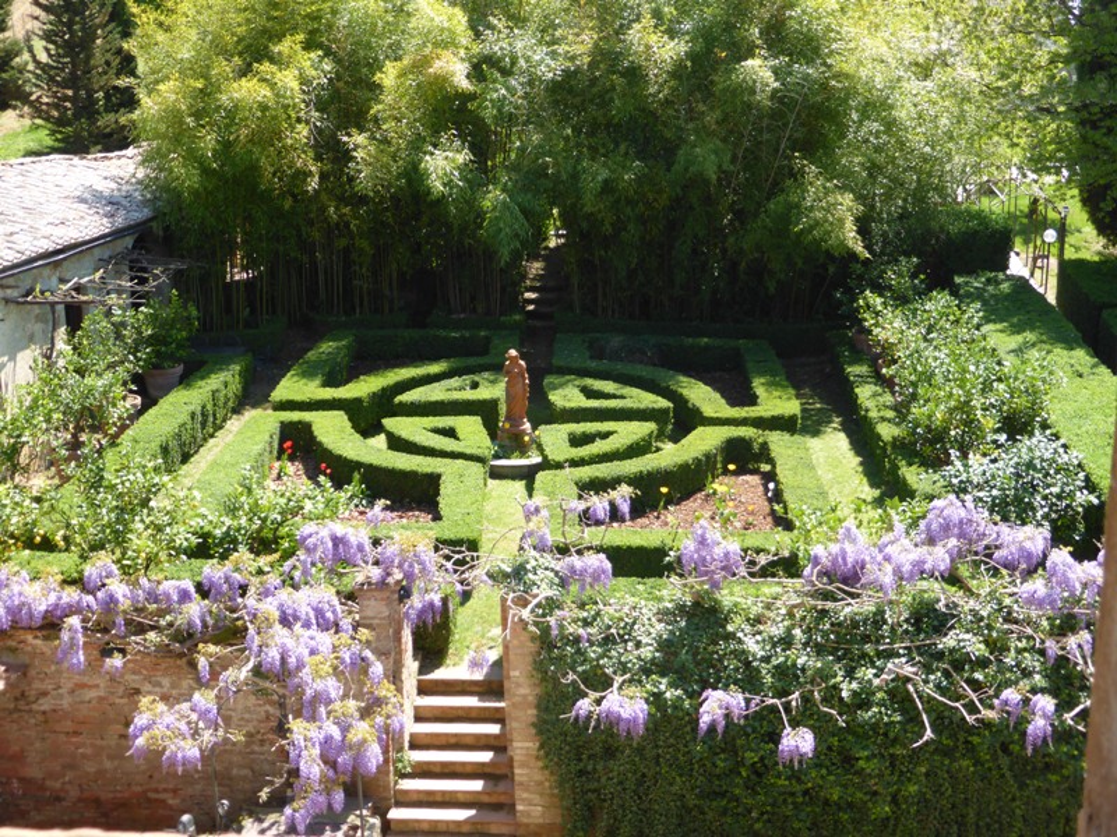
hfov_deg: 43.9
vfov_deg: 33.6
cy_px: 418
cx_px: 558
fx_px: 1388
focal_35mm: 43
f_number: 3.9
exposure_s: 1/200
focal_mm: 7.4
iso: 100
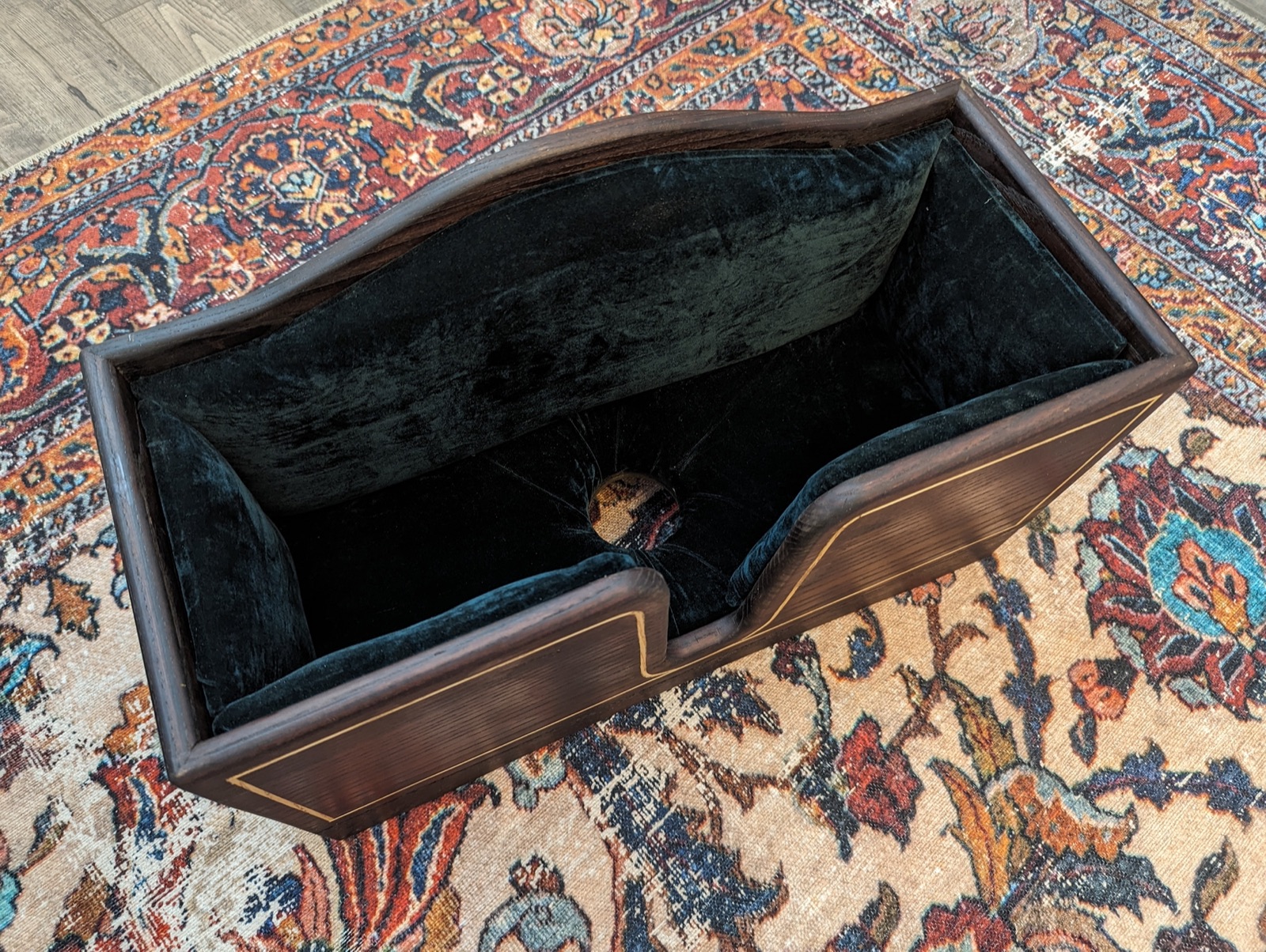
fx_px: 879
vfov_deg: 56.9
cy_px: 476
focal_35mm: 24
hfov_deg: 71.5
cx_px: 633
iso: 169
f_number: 1.85
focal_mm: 6.81
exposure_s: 1/24
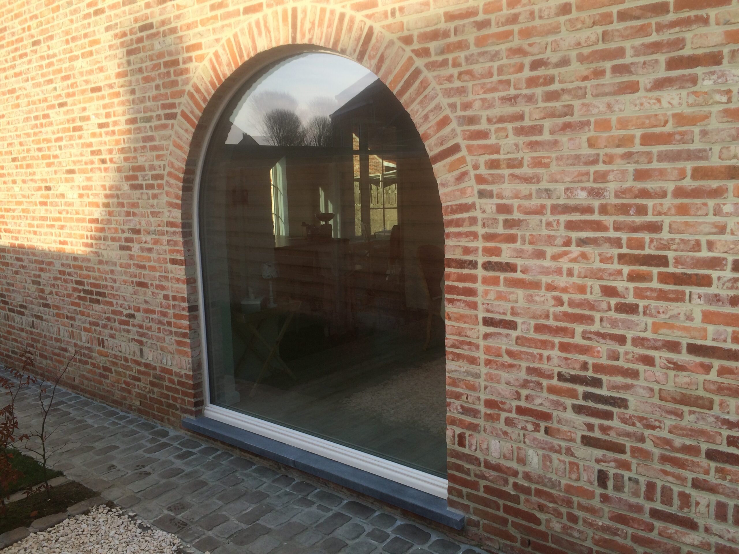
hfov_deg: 61.7
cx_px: 370
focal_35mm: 29
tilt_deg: -8.6
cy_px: 277
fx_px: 619
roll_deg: -0.1
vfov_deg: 48.2
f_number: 2.2
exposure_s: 1/651
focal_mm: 4.15
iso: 32
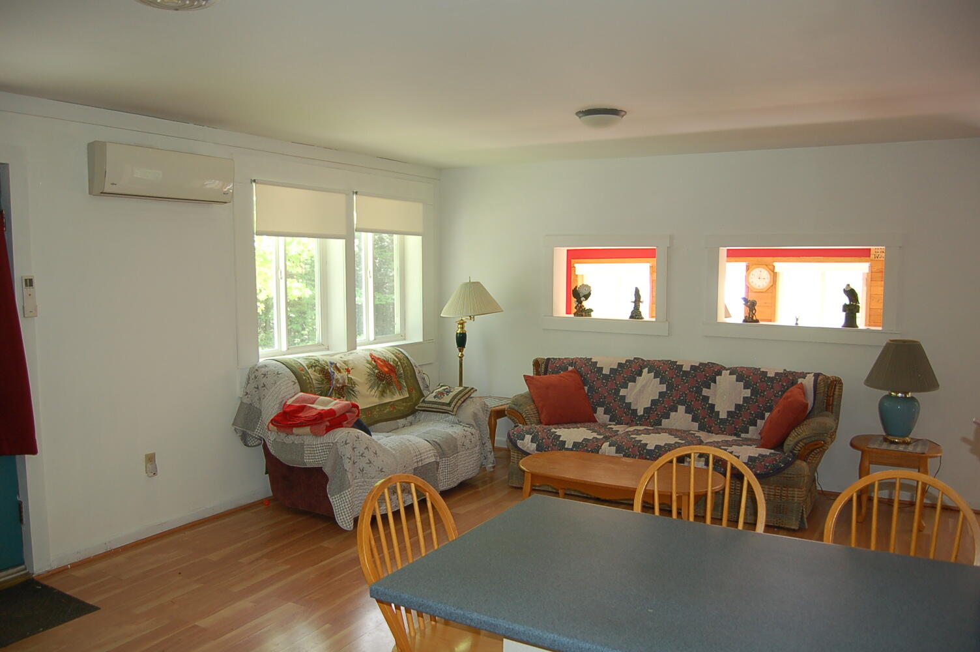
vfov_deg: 47.8
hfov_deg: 67.4
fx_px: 734
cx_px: 490
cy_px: 326
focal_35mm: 27
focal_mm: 18
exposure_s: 1/80
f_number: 3.5
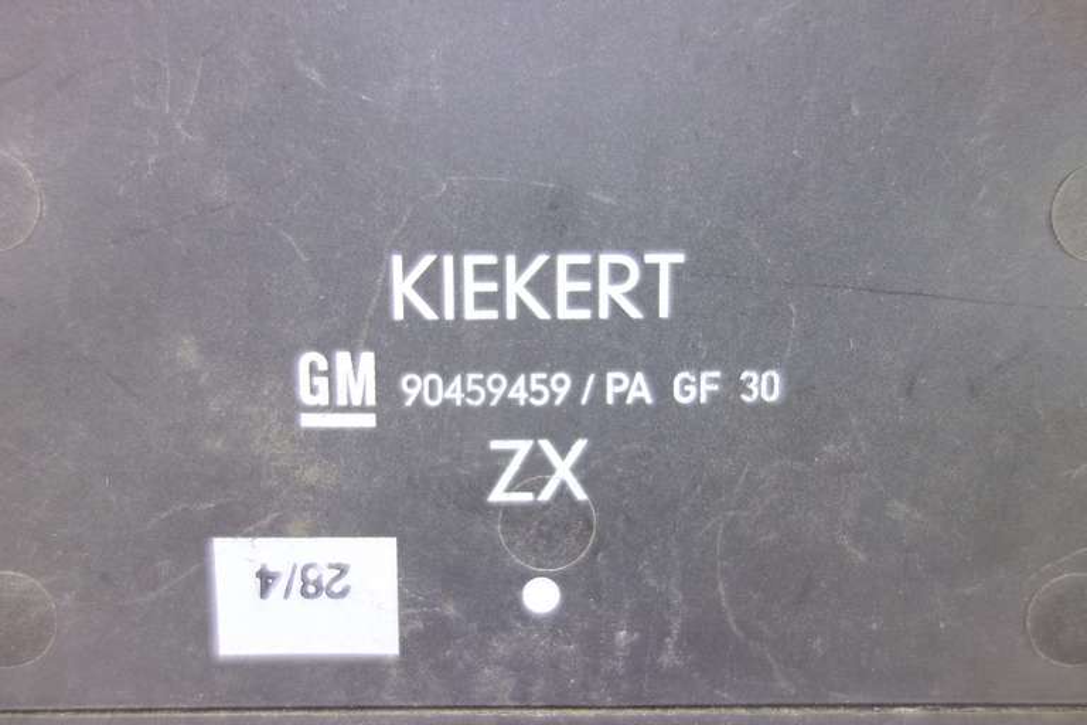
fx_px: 845
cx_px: 544
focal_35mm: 28
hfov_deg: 65.5
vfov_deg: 46.4
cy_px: 362
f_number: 1.8
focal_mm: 10.4
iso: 500
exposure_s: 1/100
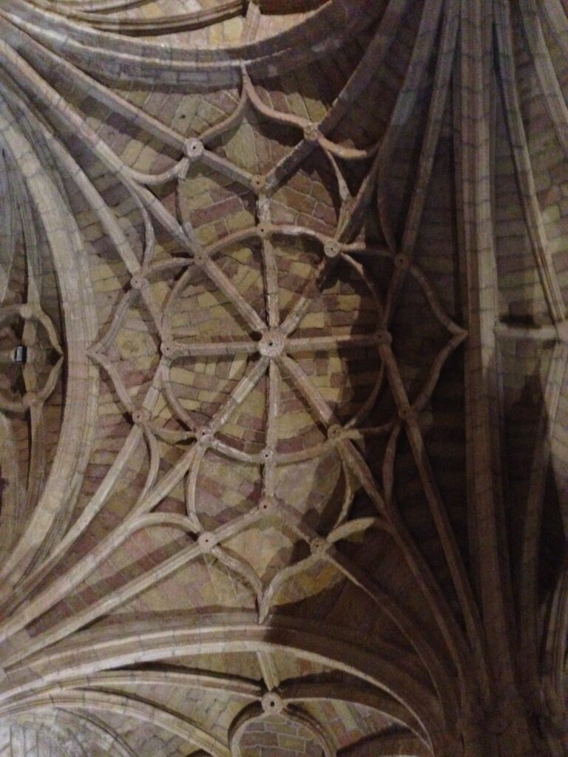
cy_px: 378
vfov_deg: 55.4
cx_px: 284
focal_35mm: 33
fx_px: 722
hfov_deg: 42.9
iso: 800
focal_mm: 4.12
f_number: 2.4
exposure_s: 1/15
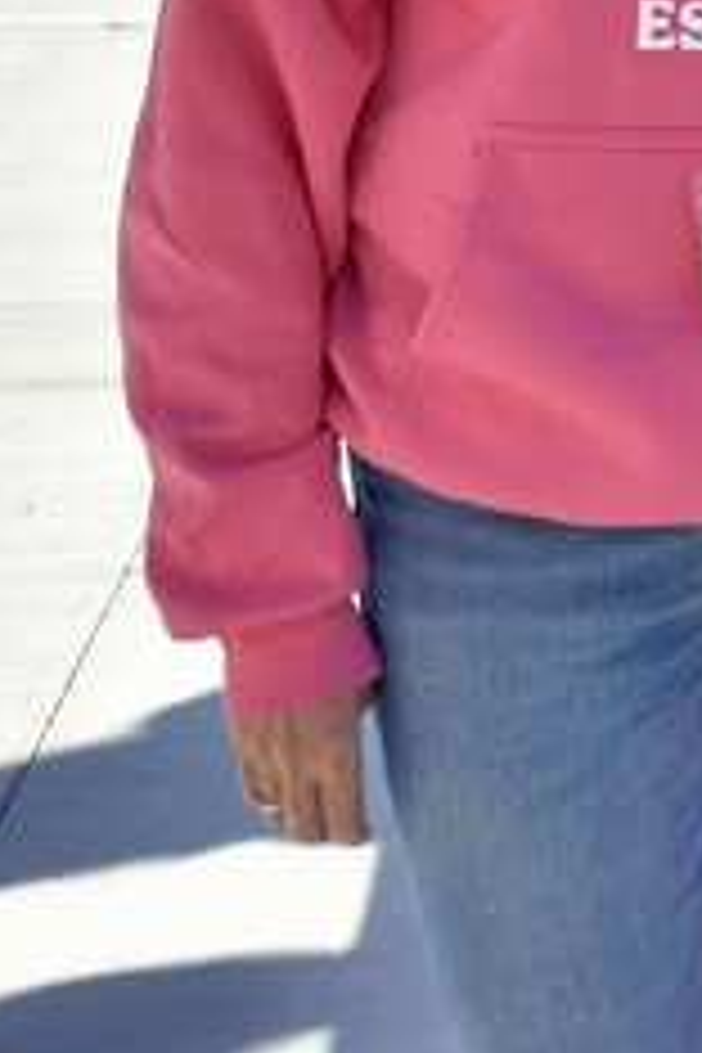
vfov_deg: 17.1
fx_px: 3443
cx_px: 1010
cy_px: 50
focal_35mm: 118
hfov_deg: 11.2
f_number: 7.1
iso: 200
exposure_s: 1/250
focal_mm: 23
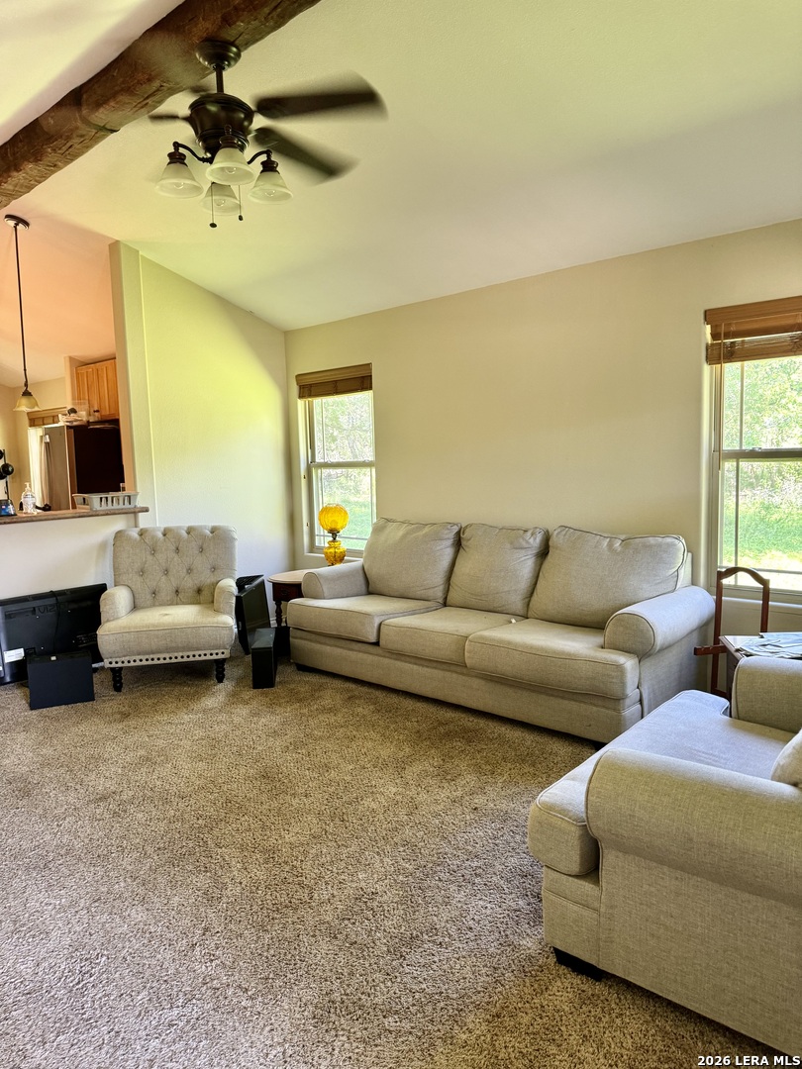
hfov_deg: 56.8
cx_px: 401
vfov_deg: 71.6
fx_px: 741
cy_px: 534
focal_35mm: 24
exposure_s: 1/60
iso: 200
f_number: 1.78
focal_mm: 6.76
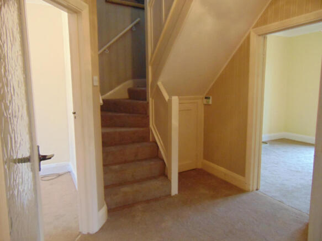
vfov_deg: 54.9
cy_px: 120
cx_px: 161
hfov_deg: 69.4
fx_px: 233
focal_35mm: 25
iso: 400
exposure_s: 1/25
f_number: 3
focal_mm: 4.5
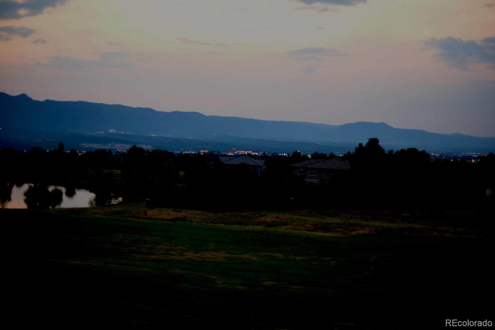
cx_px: 248
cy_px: 165
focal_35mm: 50
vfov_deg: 27.0
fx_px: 688
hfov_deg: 39.6
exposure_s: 1/13
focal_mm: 50
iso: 160
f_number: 1.8
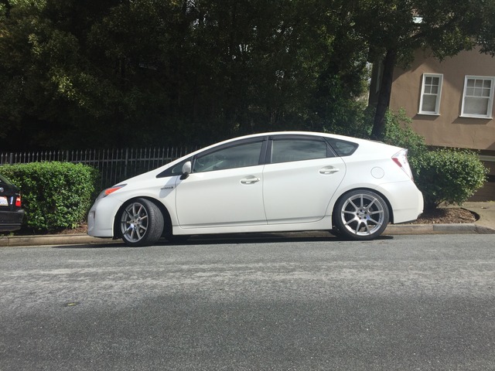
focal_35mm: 29
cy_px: 186
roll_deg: -5.9
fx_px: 415
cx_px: 248
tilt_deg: -2.2
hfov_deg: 61.7
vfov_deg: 48.2
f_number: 2.2
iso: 32
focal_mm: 4.15
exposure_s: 1/2326
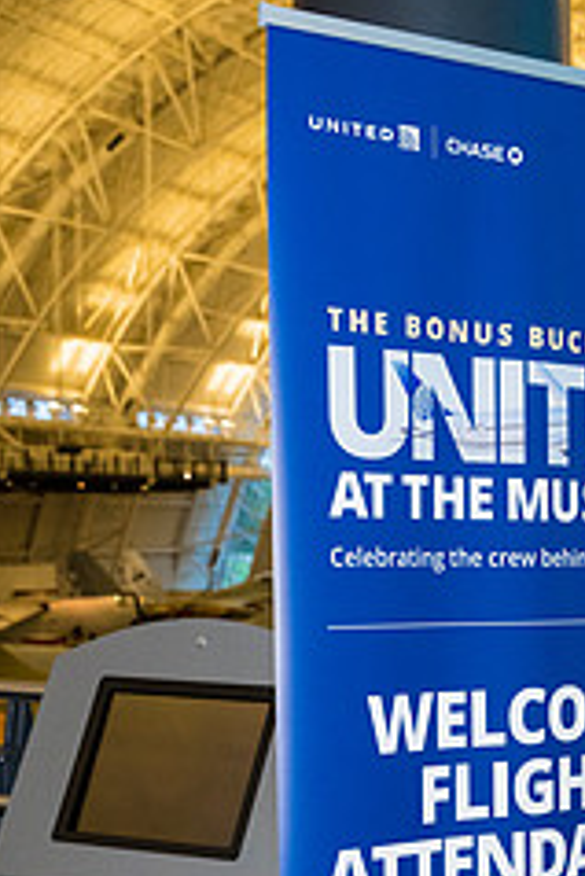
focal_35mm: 68
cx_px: 508
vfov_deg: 28.9
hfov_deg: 19.7
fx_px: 1655
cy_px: 718
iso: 3200
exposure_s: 1/125
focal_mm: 36
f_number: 4
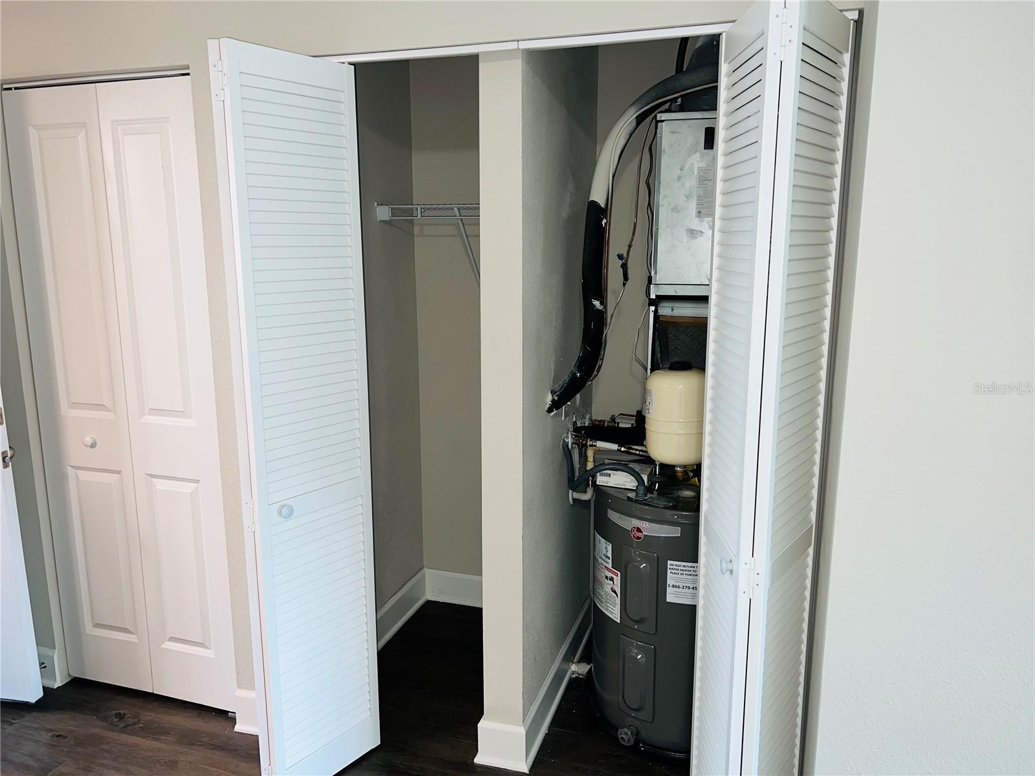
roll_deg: -0.1
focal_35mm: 26
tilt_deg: -11.9
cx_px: 518
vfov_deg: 53.1
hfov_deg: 67.3
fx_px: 777
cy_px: 388
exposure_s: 1/22
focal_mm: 5.7
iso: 40
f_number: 1.5
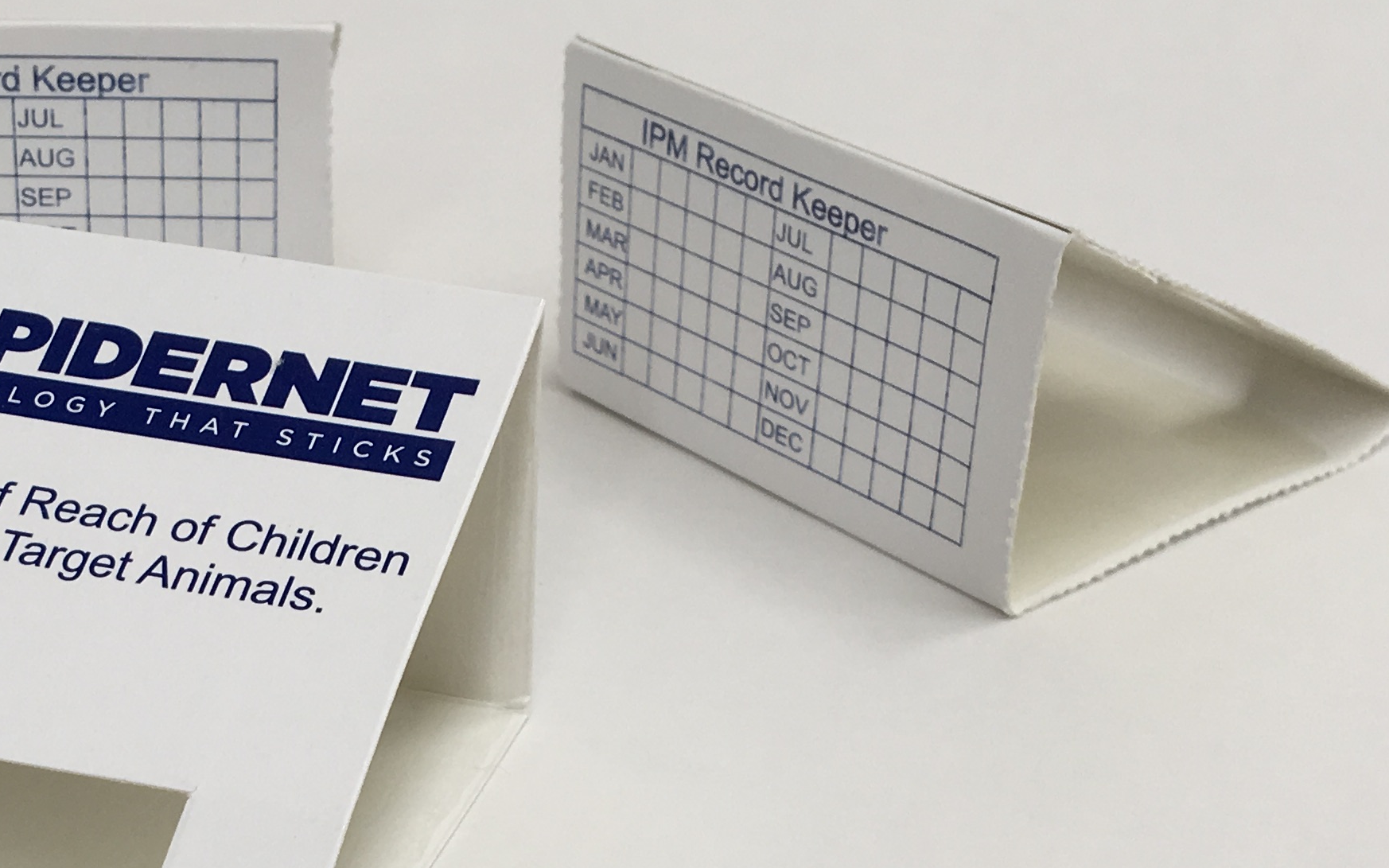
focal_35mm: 71
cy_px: 792
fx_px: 2688
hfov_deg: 28.7
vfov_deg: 18.0
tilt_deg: -29.8
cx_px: 397
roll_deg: -0.9
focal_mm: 4.15
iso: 25
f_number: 2.2
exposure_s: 1/50
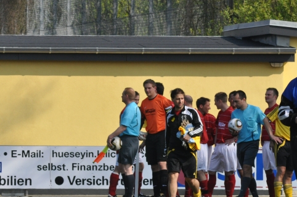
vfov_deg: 2.6
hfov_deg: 3.9
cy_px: 122
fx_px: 4309
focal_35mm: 523
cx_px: 116
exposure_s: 1/1000
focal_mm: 210
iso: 800
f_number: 13
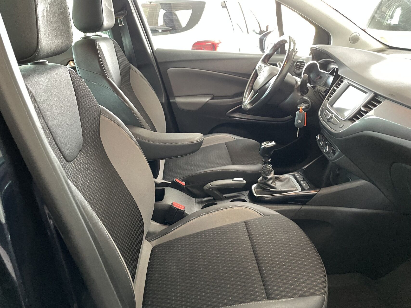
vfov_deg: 53.1
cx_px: 206
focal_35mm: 26
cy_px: 154
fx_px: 309
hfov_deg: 67.3
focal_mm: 4.2
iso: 500
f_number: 1.6
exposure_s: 1/41
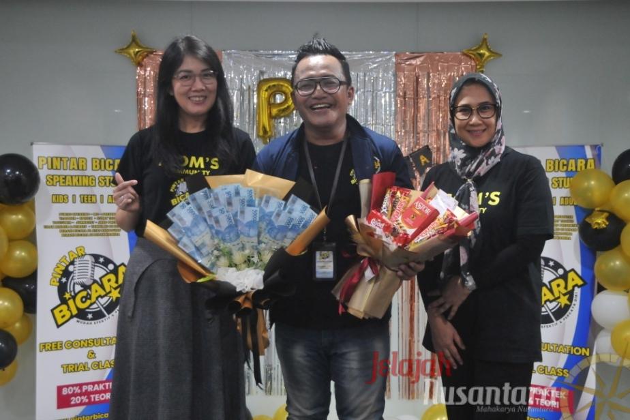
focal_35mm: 42
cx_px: 315
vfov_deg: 31.9
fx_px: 735
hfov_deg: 46.4
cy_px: 210
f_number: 5
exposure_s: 1/50
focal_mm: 28
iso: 1250
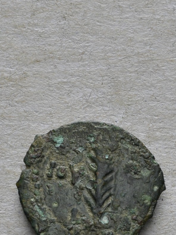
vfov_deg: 8.0
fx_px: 1678
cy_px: 185
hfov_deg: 6.0
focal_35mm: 248
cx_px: 171
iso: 400
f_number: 14
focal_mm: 55
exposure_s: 1/250
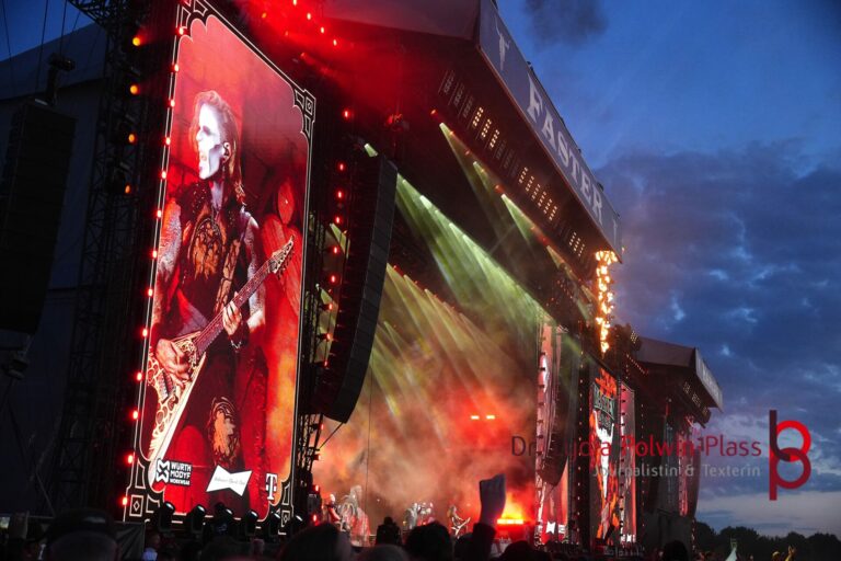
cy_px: 280
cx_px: 420
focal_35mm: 44
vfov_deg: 30.8
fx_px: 1016
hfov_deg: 45.0
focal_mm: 29
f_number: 4
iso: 3200
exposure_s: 1/160
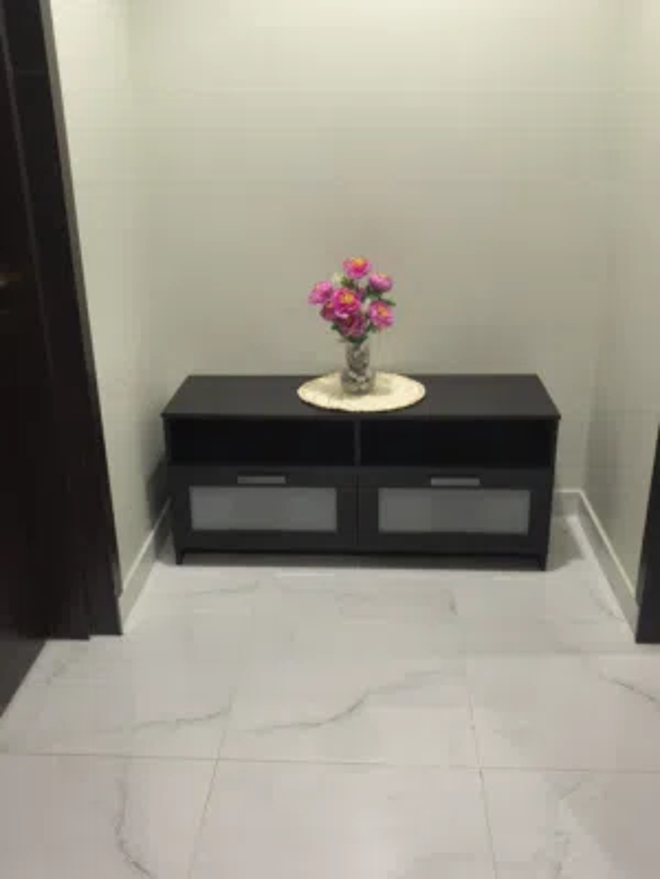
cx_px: 330
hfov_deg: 42.9
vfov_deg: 55.4
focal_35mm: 33
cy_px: 440
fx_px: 839
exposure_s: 1/33.3
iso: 640
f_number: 1.6
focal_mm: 6.57
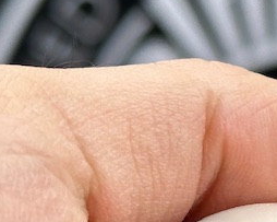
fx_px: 1934
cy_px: 126
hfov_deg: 7.9
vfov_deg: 6.6
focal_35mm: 236
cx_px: 517
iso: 64
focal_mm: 6.86
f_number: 1.78
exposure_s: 1/511
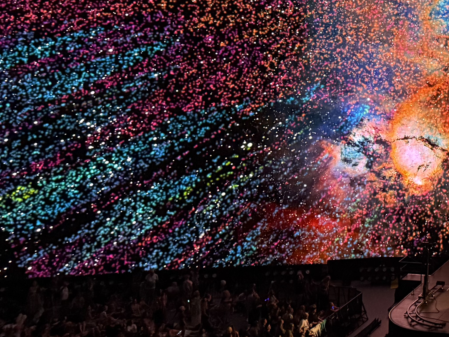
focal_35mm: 67
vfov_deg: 20.7
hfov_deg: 24.9
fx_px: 869
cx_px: 591
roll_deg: -1.1
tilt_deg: +1.5
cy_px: -47
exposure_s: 1/48
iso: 640
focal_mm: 6.76
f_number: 1.78
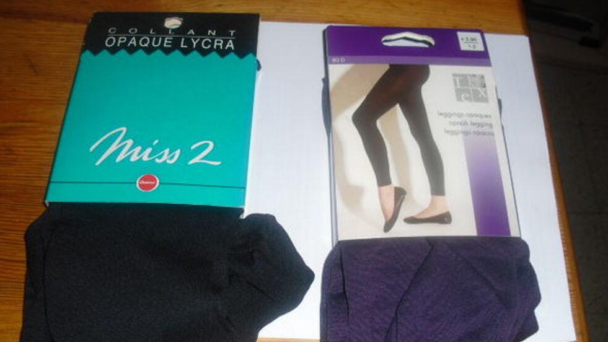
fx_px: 645
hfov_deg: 50.5
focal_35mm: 40
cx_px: 299
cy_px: 202
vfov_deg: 29.6
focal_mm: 6.3
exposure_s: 1/60
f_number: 3.1
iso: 100
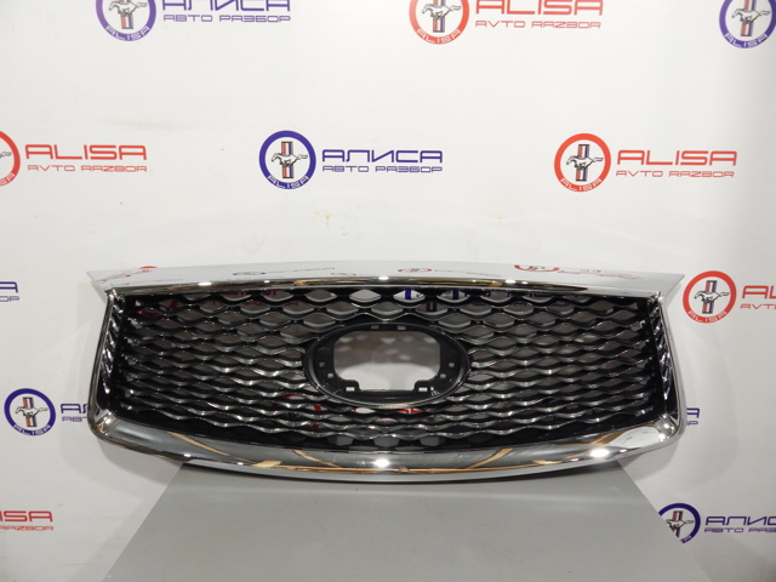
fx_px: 516
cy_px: 291
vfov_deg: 58.9
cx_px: 388
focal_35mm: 23
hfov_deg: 73.9
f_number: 3
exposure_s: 1/30
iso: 360
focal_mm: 4
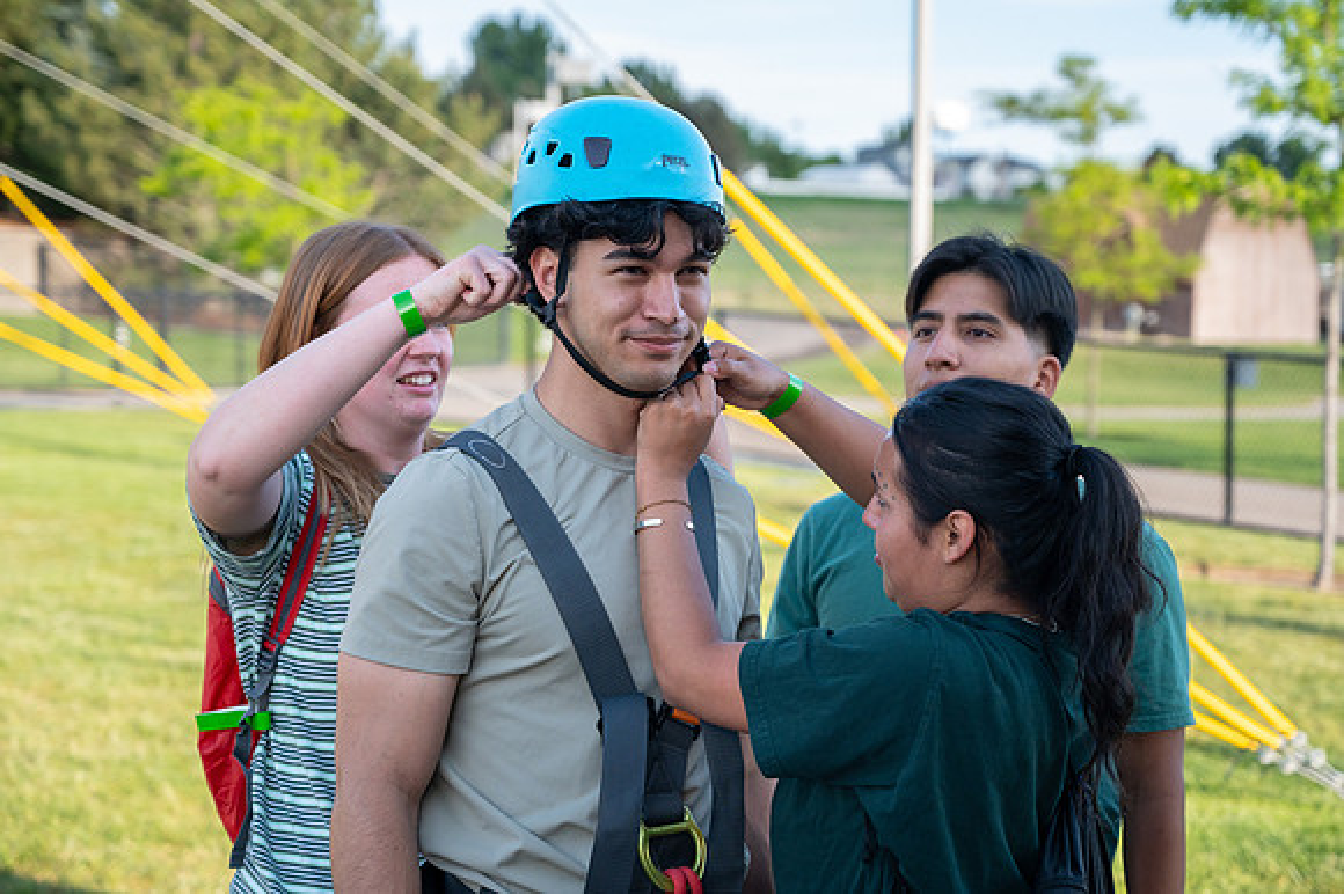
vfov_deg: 17.4
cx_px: 677
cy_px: 395
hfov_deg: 25.9
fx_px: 2917
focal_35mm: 78
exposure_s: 1/1000
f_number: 4
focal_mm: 70
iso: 500
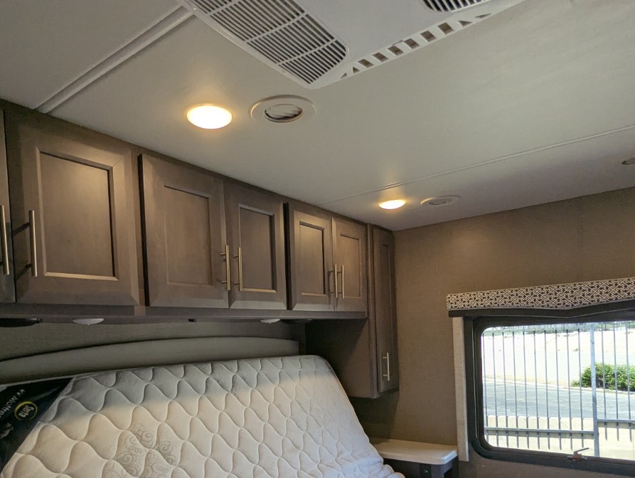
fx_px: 459
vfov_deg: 52.9
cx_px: 263
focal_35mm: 25
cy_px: 351
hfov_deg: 68.8
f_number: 2.2
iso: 71
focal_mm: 2.35
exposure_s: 1/173
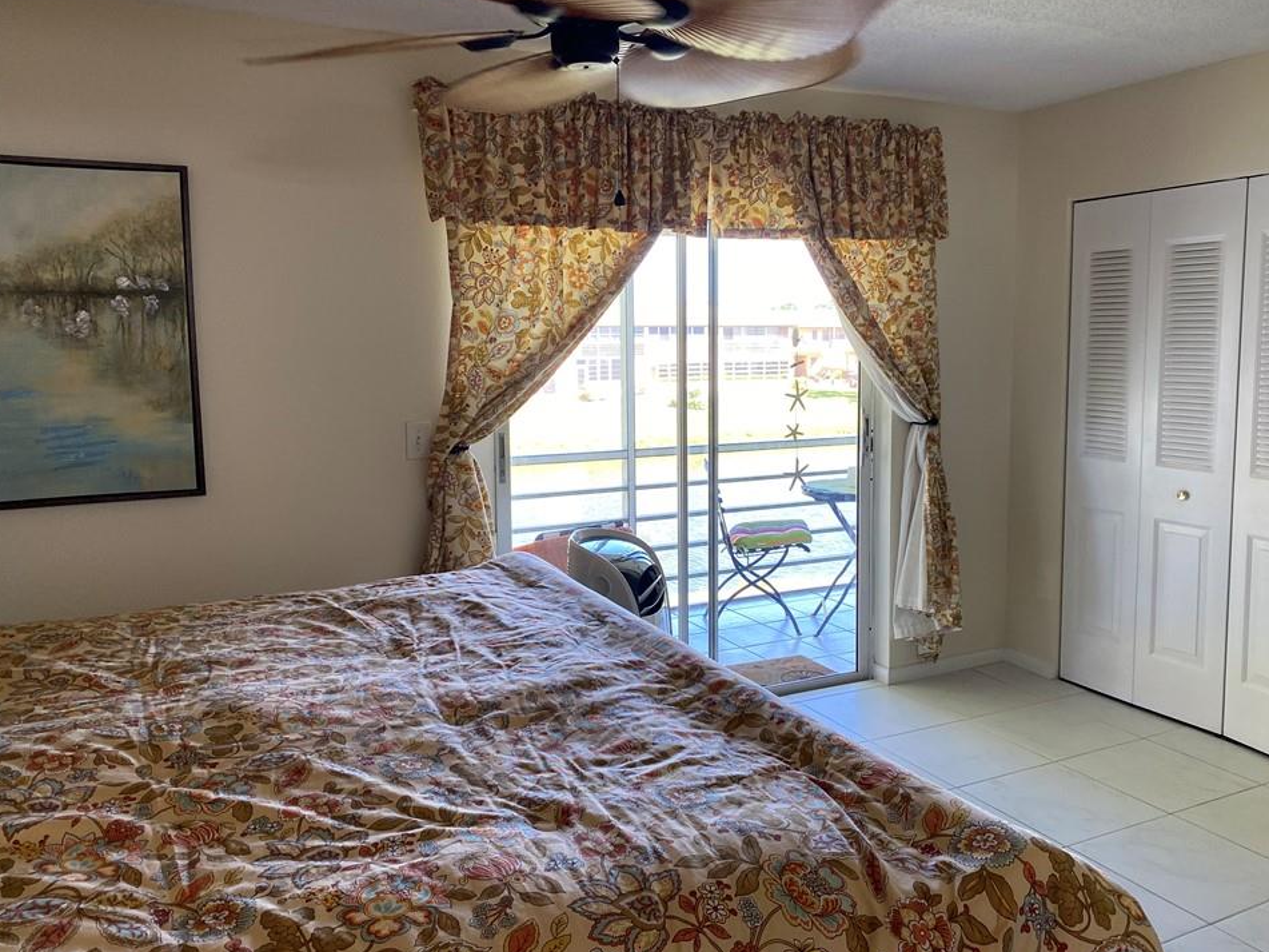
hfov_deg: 63.4
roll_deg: +1.2
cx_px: 674
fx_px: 1026
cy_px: 455
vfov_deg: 49.7
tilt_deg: -6.6
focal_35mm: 28
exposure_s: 1/120
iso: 125
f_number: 1.8
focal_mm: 4.25
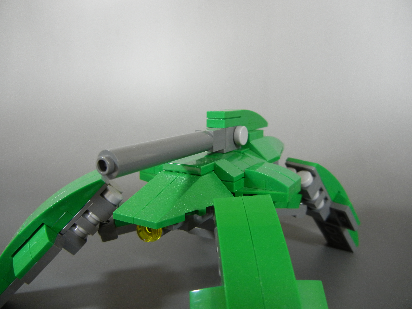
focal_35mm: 30
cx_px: 206
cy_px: 154
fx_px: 357
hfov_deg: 60.0
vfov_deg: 46.8
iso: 400
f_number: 3.5
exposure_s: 1/41.5
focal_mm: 5.4
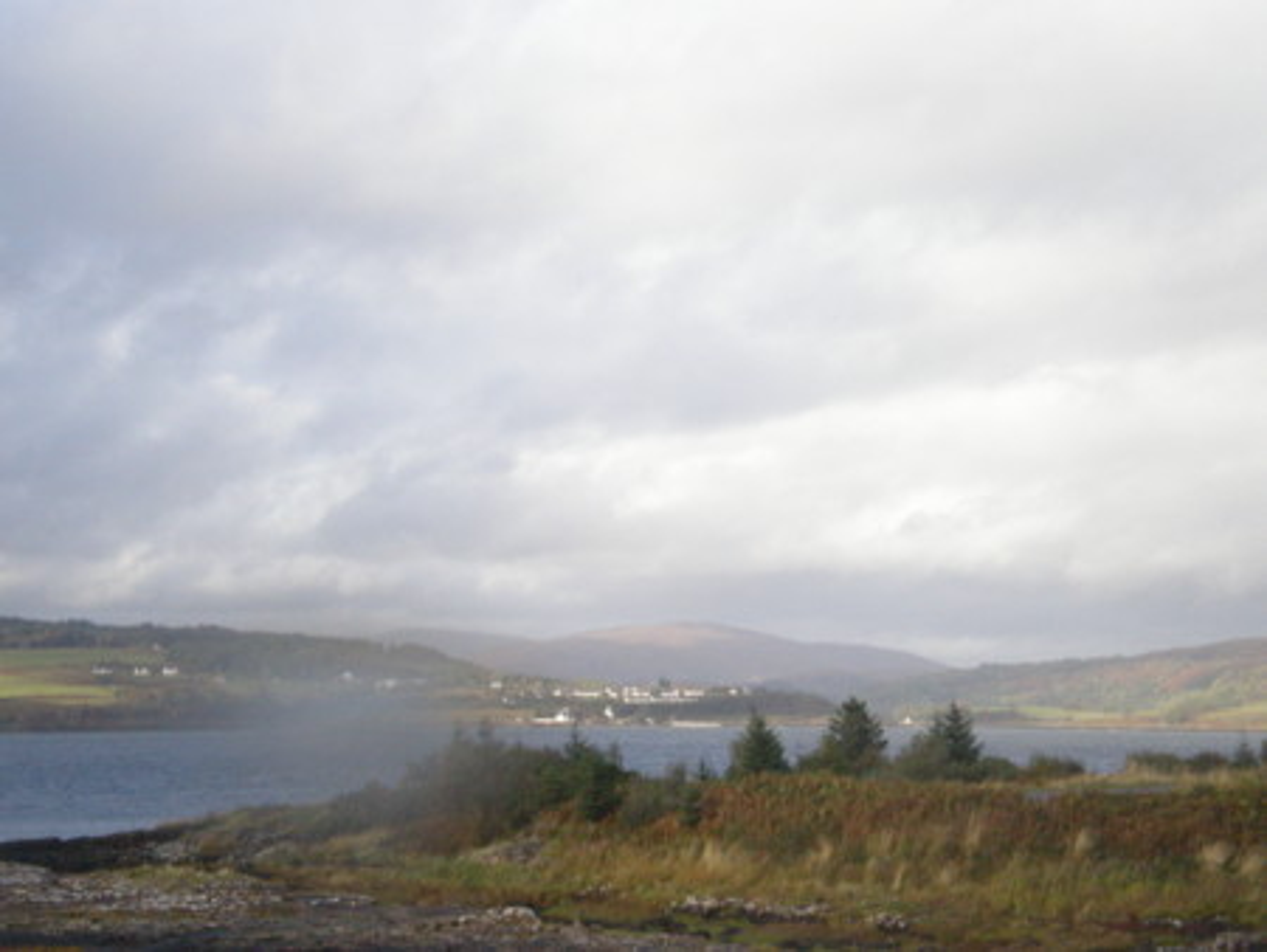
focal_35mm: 74
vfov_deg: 19.9
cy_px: 476
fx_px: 2710
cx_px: 634
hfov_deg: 26.3
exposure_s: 1/424
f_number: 4.6
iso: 400
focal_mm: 12.3
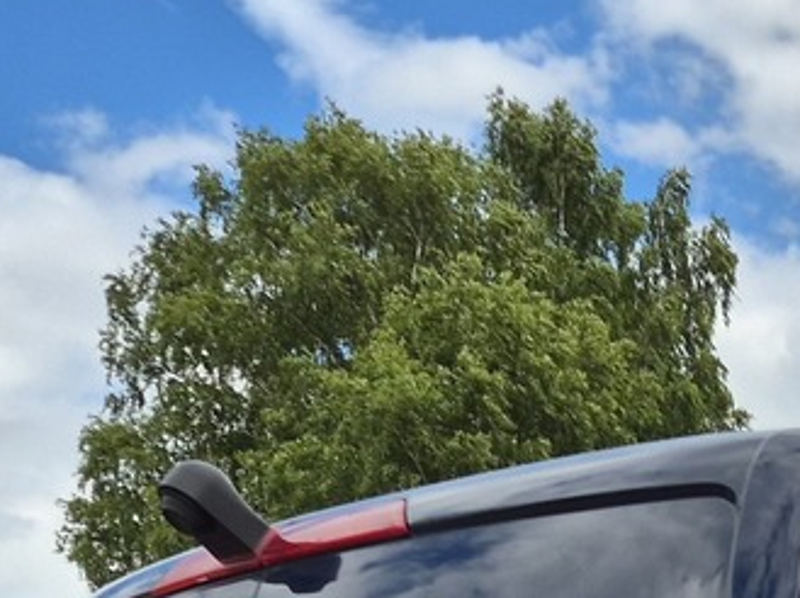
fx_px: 2586
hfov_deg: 15.8
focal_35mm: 112
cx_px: 1274
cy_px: 1356
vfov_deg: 11.3
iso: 25
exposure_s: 1/1528
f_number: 1.8
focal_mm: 5.4
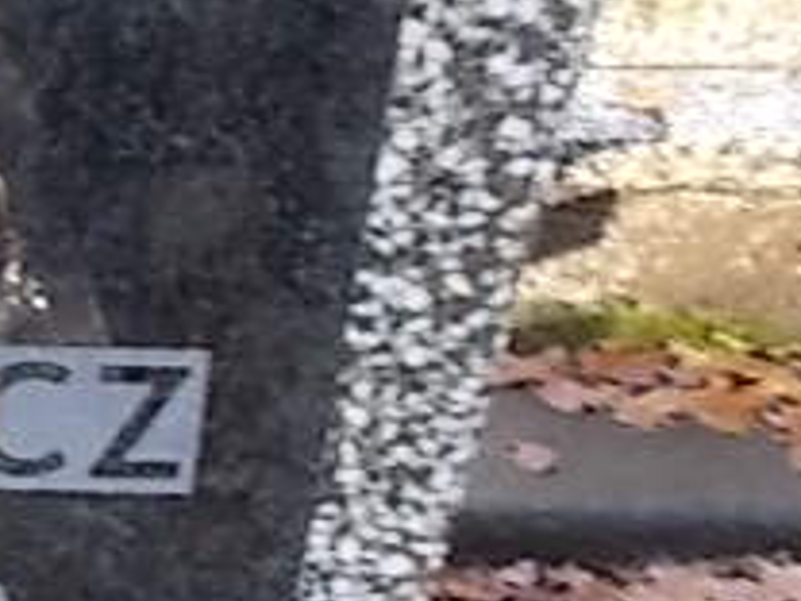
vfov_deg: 18.4
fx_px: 1851
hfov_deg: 21.7
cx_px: -281
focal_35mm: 80
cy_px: 366
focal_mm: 4.6
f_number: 3.2
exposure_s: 1/30
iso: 80
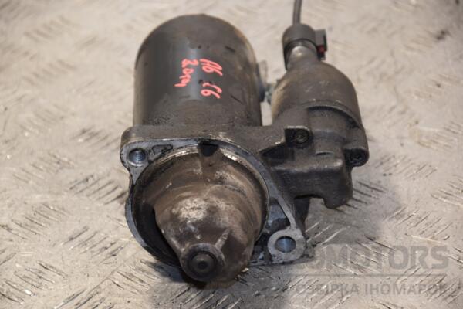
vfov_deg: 8.7
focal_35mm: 158
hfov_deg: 13.0
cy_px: 154
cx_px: 232
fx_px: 2025
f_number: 5.6
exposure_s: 1/100
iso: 800
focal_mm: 105
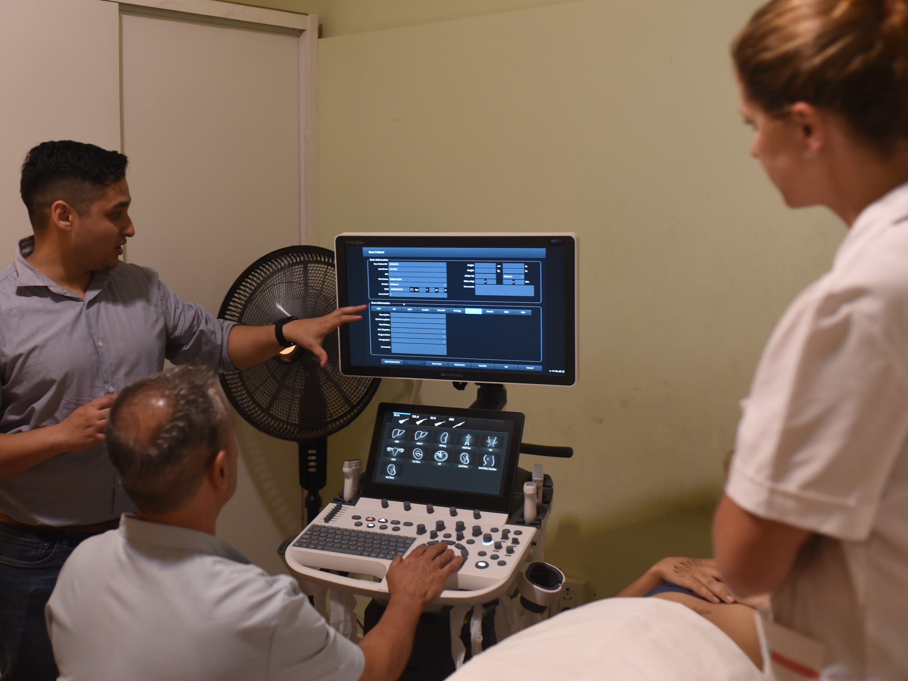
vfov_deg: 33.6
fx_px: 1128
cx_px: 335
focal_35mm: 43
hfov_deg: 43.5
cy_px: 322
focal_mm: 35
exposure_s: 1/60
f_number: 2.8
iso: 1600
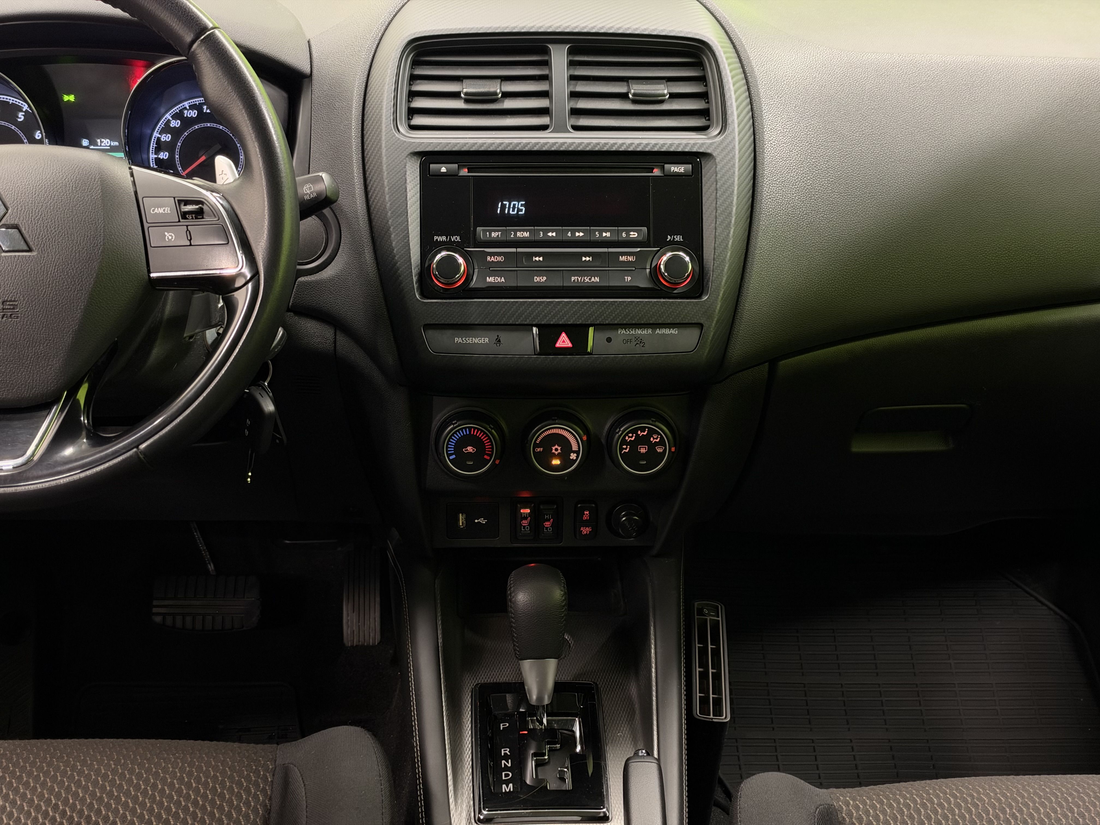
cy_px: 412
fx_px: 1525
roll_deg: -0.9
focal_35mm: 48
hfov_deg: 39.7
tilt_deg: -23.8
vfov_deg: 30.3
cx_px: 550
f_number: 1.48
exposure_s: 1/33
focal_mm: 6.93
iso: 200
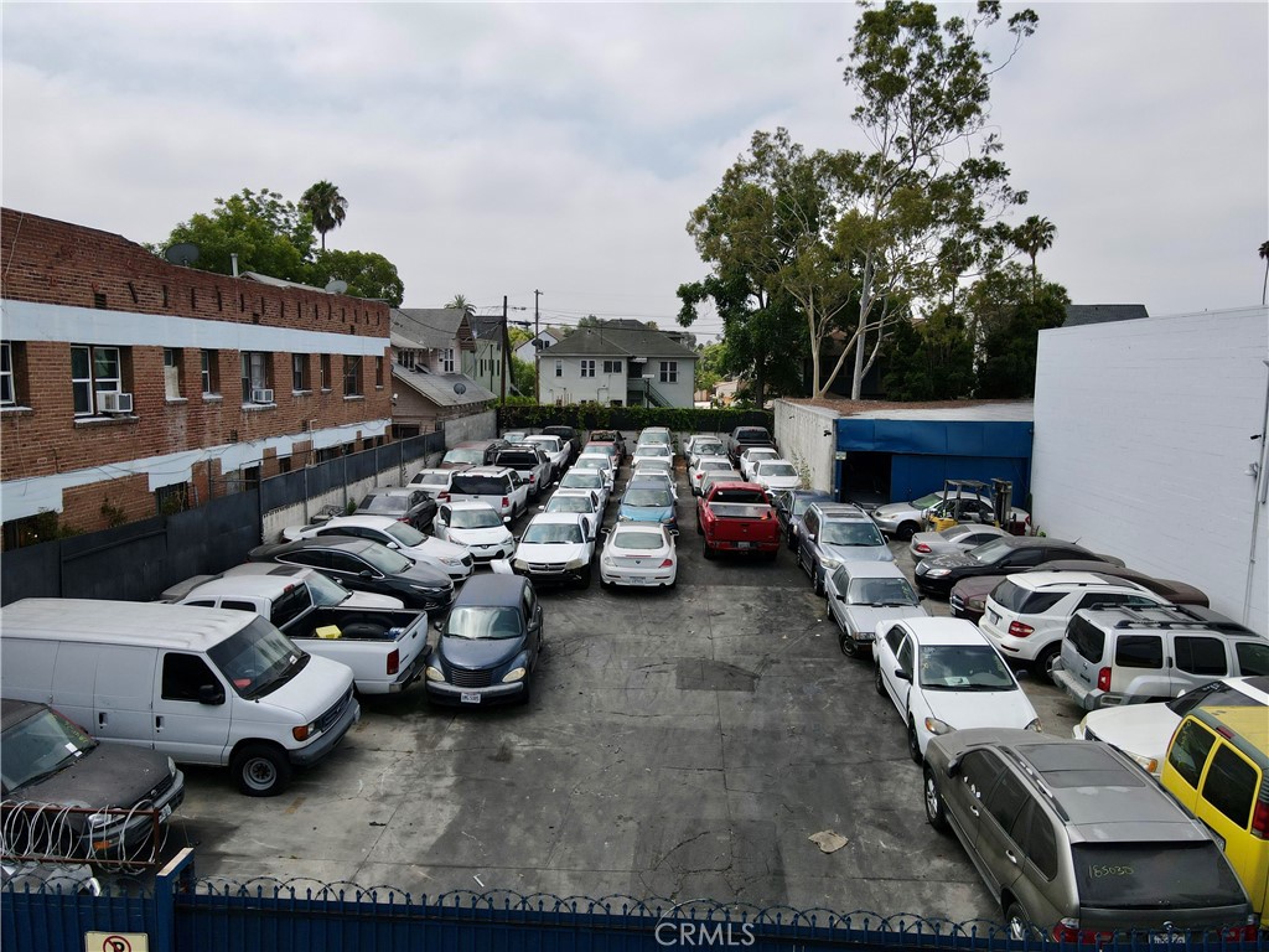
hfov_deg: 71.6
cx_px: 634
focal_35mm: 24
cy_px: 476
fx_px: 880
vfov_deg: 56.8
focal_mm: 4.5
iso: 100
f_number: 2.8
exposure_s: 1/1000
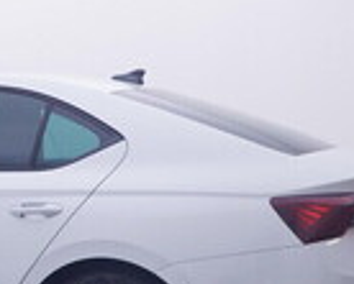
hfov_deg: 21.5
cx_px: -42
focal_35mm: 84
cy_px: 175
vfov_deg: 18.3
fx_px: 881
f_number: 5
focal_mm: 15
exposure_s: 1/80
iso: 200
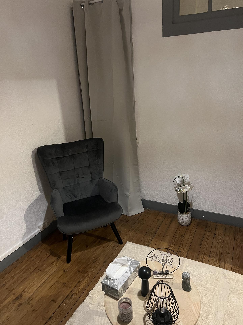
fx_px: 243
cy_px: 162
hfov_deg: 53.1
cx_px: 122
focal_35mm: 26
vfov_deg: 67.3
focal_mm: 5.7
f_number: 1.5
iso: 640
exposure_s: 1/33
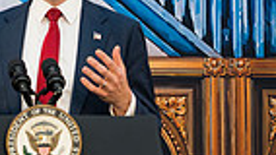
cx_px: 66
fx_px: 3953
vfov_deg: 2.3
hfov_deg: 4.0
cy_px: 1
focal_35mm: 540
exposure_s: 1/320
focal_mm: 126
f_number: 2.8
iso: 320
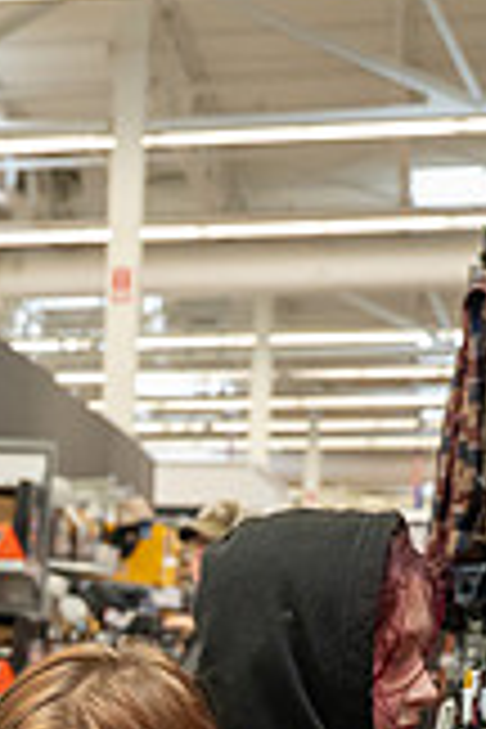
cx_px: -99
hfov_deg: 13.1
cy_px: 801
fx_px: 2065
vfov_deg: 19.2
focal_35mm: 102
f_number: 3.5
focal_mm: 28
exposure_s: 1/320
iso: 3200
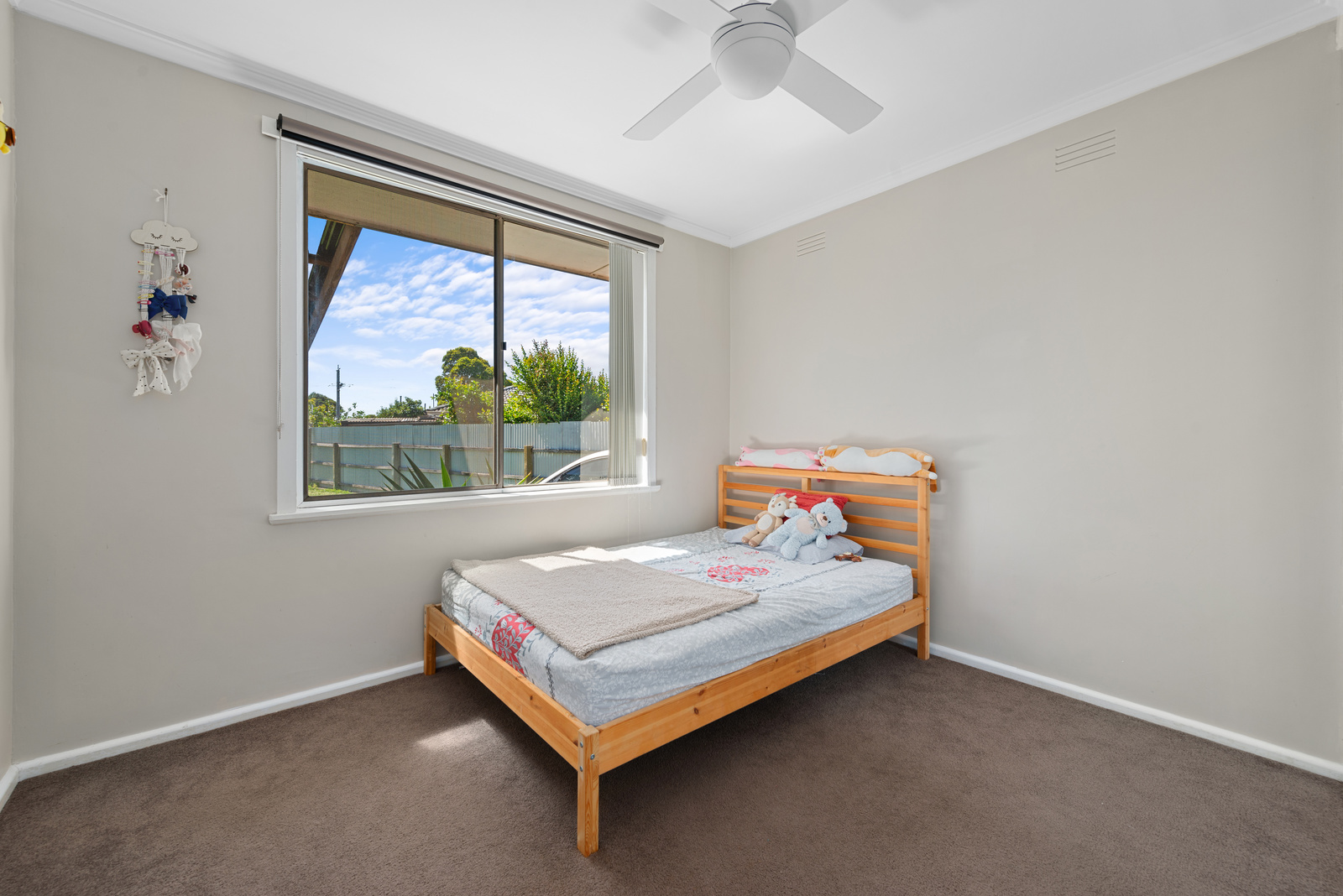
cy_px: 448
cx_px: 672
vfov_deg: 81.3
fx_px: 522
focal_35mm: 14
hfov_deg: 104.2
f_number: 8
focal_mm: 14
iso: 125
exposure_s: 1/5
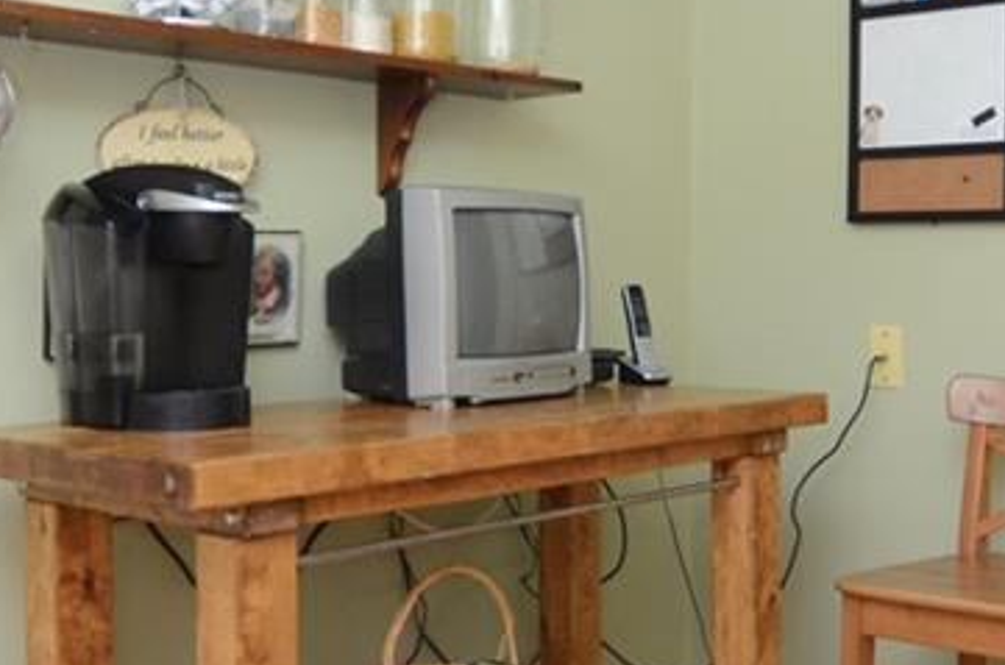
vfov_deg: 26.3
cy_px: 241
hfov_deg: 38.9
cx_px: 562
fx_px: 1421
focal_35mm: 51
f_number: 5.6
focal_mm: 12
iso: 800
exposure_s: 1/125
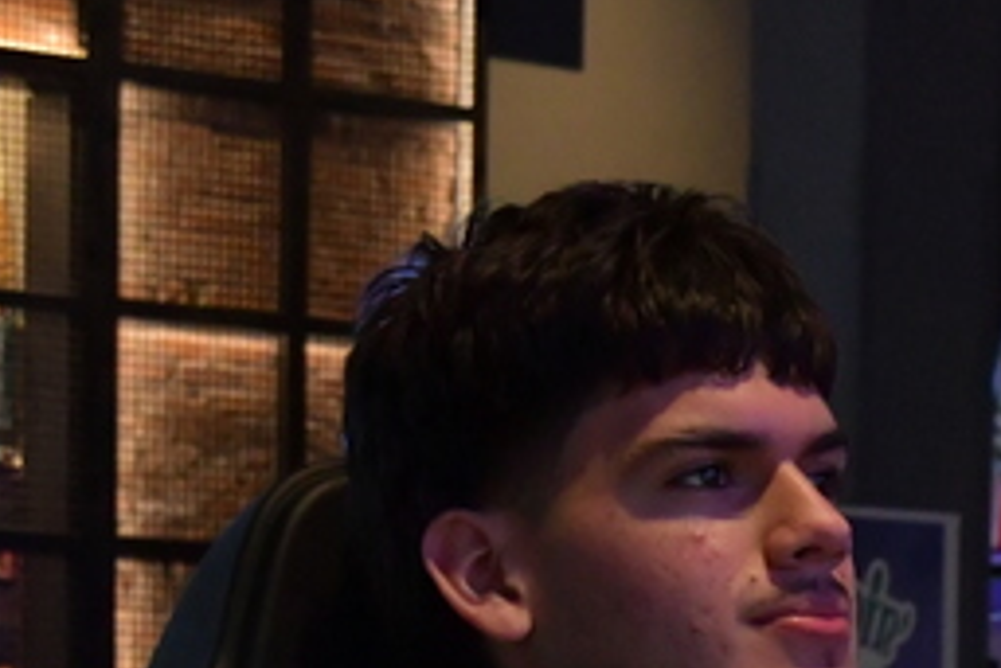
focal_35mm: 192
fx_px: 5341
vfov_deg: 6.9
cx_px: 1541
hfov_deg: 10.3
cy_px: 1330
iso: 2500
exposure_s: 1/400
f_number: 5.6
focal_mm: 32
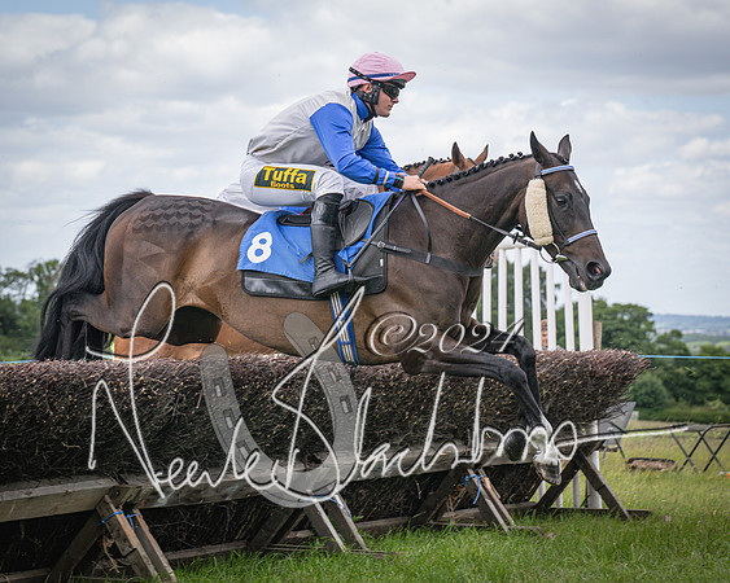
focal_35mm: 117
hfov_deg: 16.4
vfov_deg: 13.2
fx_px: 2528
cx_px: 252
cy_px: 285
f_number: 4
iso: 400
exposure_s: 1/1600
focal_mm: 70
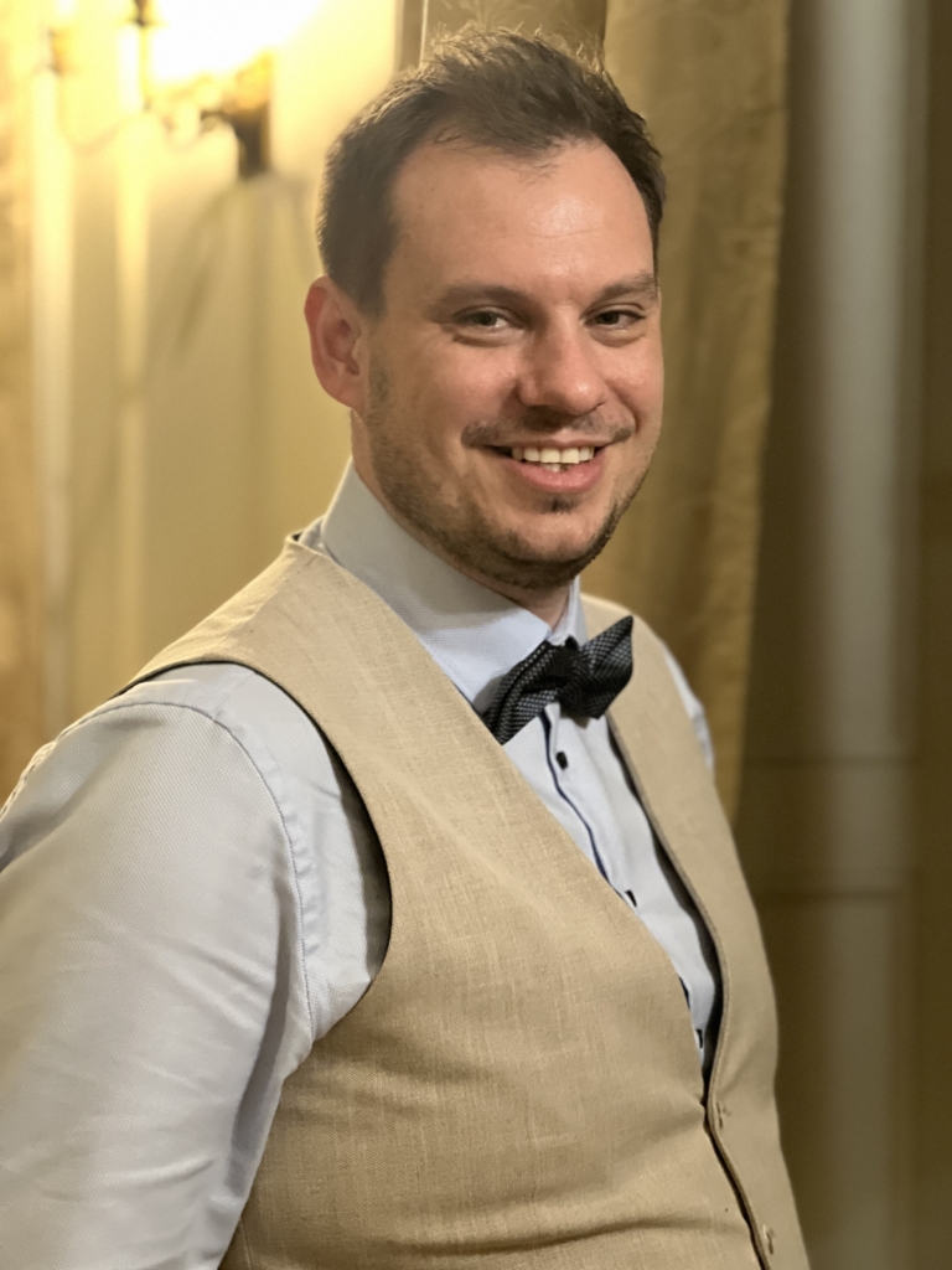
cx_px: 476
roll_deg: -0.7
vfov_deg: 25.3
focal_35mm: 77
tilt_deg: -0.4
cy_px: 635
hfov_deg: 19.1
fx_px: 2824
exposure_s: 1/14
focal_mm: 9
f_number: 2.8
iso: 1000
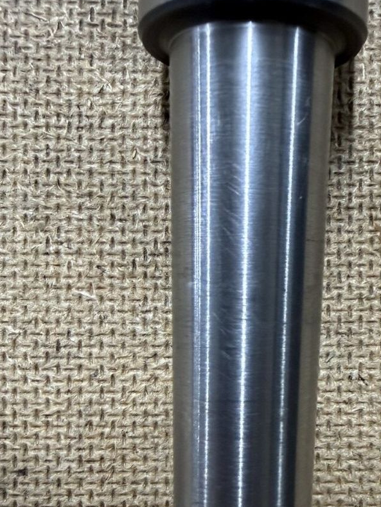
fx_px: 601
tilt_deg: -86.0
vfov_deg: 44.4
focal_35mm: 41
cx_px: 242
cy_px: 372
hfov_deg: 34.9
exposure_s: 1/50
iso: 250
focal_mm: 2.22
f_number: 2.2
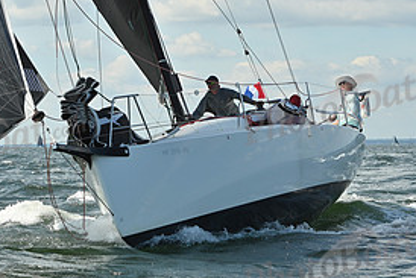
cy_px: 48
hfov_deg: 13.9
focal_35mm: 148
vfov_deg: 9.3
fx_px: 1711
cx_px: 165
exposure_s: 1/1250
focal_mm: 70
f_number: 8
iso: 250
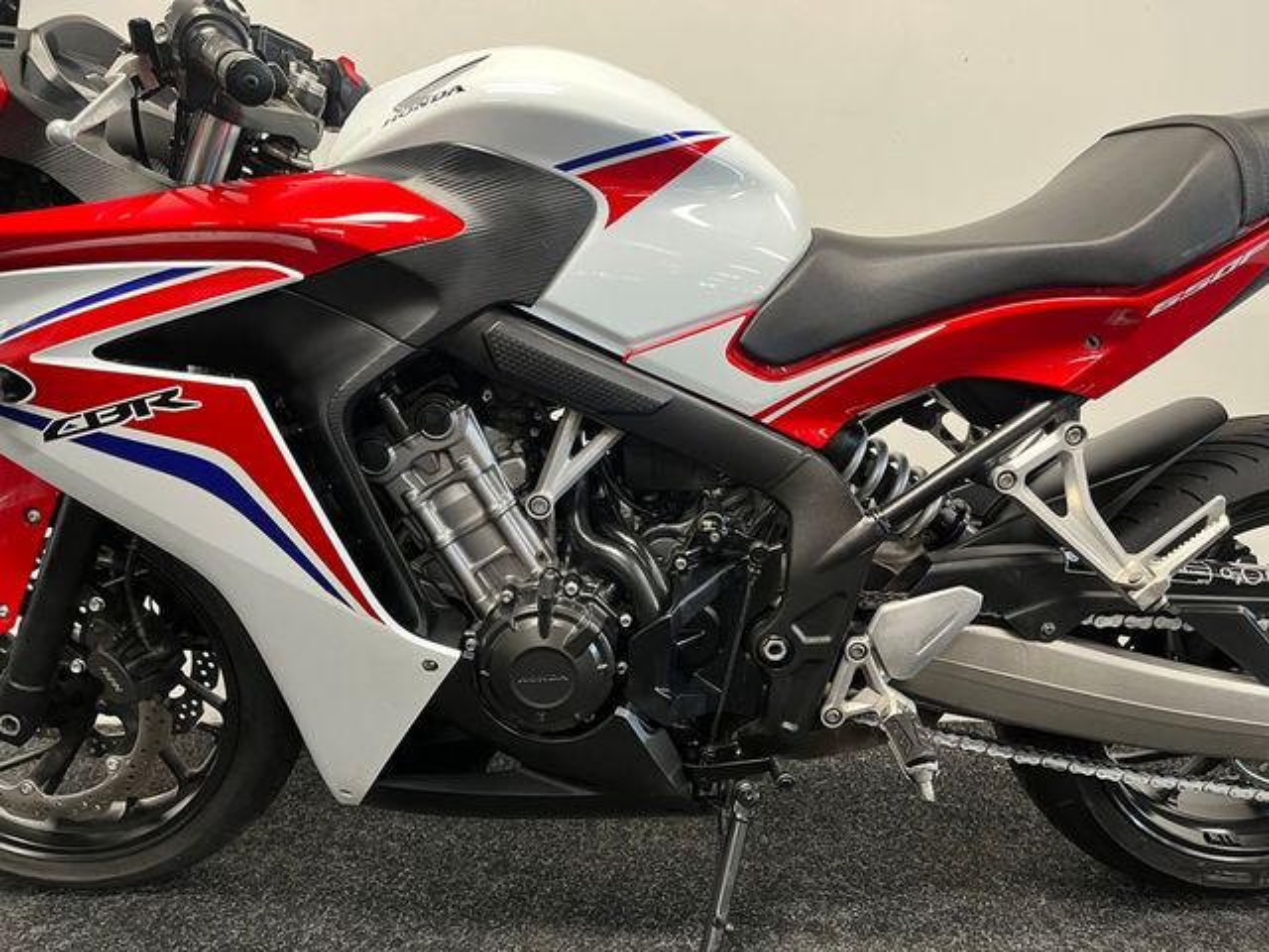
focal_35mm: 26
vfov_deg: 53.1
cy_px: 476
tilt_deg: -8.9
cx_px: 634
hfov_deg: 67.3
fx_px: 953
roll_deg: +0.4
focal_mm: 5.1
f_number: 1.6
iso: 250
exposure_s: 1/50
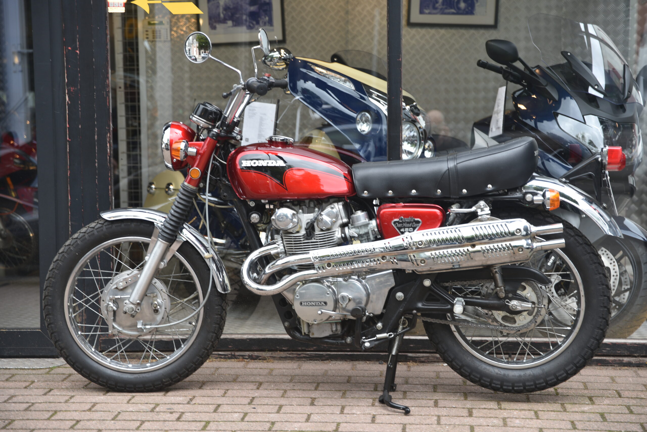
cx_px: 324
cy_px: 216
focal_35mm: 70
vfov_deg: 19.5
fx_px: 1258
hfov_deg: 28.8
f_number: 2.8
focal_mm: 70
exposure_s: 1/60
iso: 100
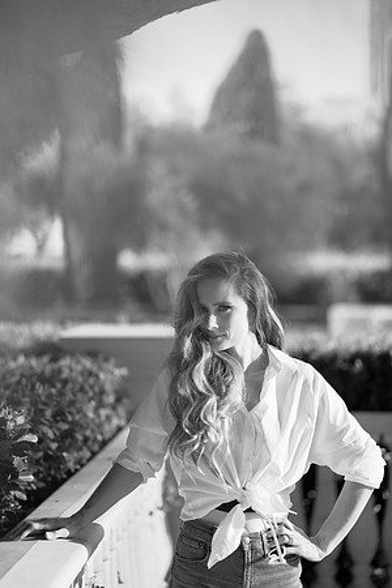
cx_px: 196
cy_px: 294
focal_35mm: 85
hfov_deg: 16.1
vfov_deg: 23.9
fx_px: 1388
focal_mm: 85
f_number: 1.8
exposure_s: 1/2500
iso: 200
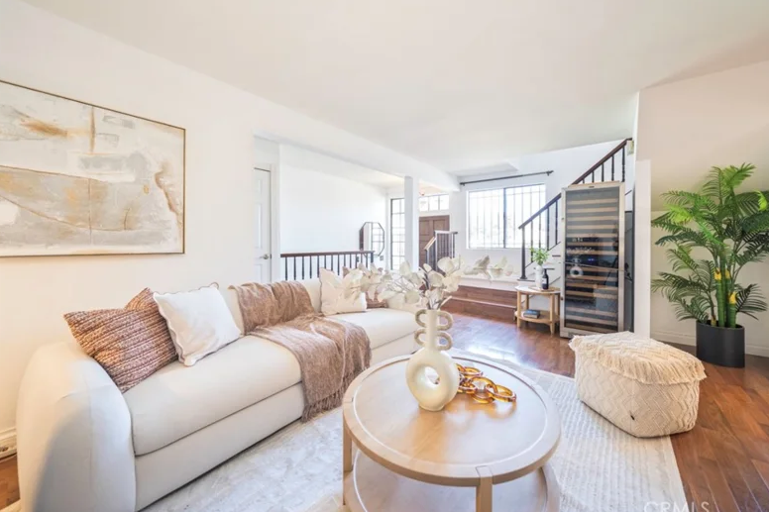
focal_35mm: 13
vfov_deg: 85.3
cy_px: 244
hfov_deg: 108.2
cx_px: 406
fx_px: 278
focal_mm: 12
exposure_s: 1/125
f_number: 4
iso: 1250
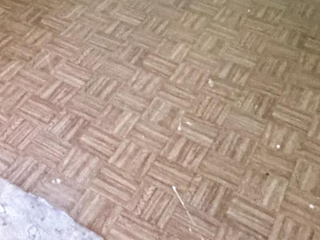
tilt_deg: -14.0
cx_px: 11
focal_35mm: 69
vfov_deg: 17.4
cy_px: -188
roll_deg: +0.5
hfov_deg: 26.8
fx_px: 638
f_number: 2.2
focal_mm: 2.22
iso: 1250
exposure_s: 1/60
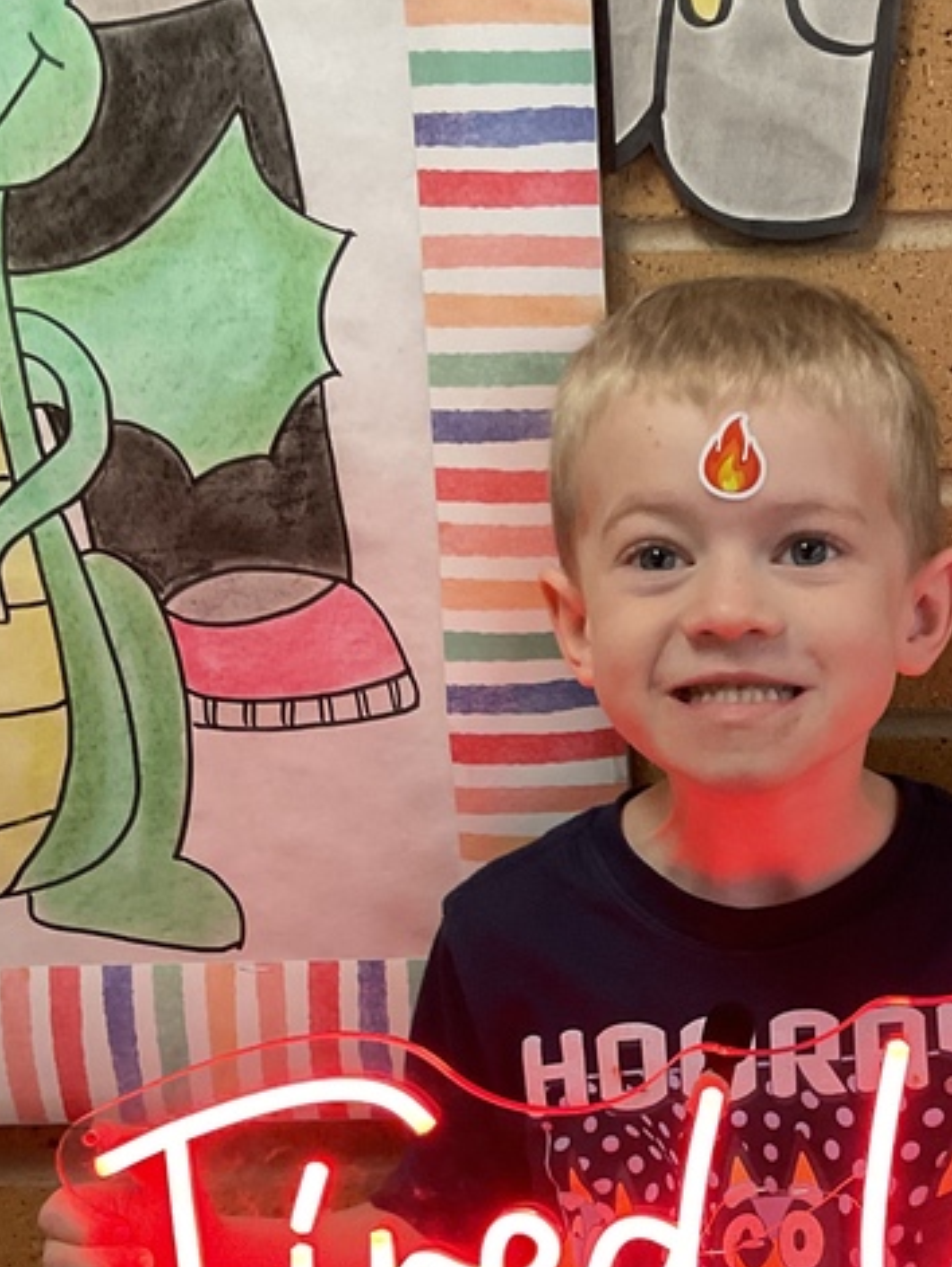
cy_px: 1001
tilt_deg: -20.0
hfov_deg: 22.8
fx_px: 2307
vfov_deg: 30.0
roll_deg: +0.4
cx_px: 828
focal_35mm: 63
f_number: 1.8
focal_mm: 3
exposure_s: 1/60
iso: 160
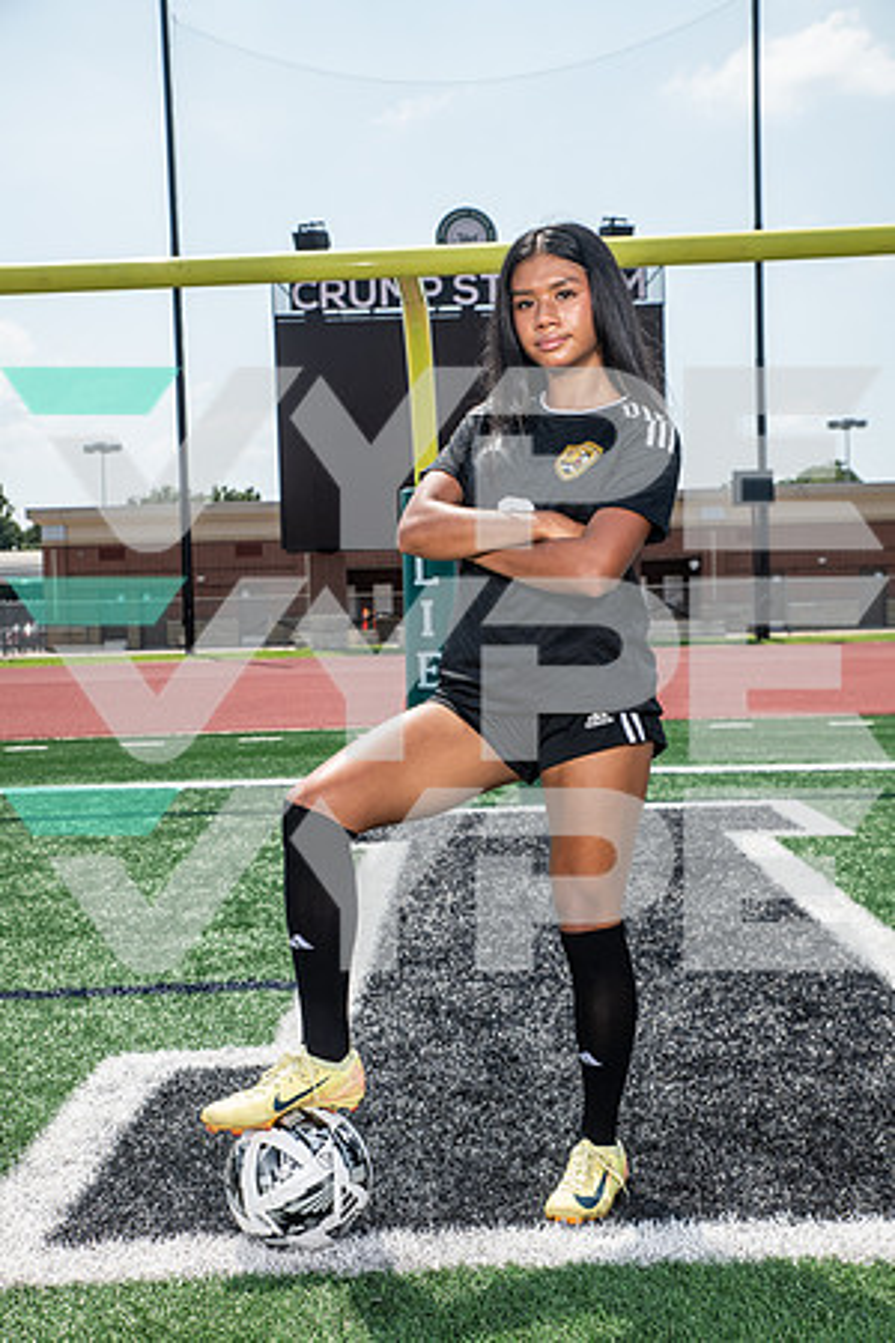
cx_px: 448
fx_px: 1715
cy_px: 672
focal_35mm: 46
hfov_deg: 29.2
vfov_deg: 42.7
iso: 100
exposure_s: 1/320
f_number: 7.1
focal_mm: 46
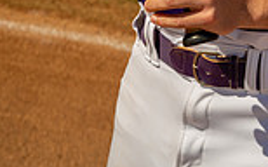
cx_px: 244
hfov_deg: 14.5
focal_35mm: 143
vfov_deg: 8.5
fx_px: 1044
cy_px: -217
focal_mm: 48
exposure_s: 1/125
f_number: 5.6
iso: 100
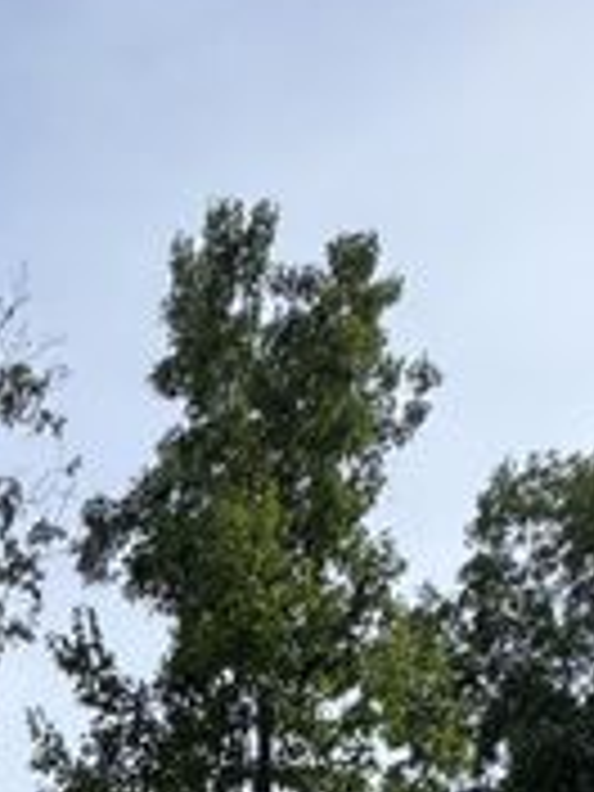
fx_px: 1213
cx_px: -68
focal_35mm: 53
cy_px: 1438
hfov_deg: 25.4
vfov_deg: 21.8
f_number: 2.2
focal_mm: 2.22
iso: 40
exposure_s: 1/1006
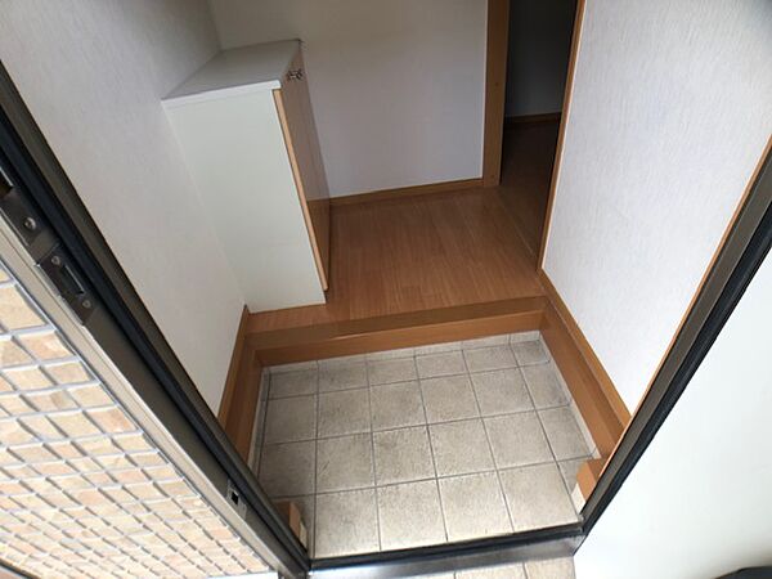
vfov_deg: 49.7
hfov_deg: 63.4
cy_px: 290
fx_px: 624
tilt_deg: -41.6
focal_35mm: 28
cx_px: 386
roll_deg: +7.0
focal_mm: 4
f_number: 1.8
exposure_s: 1/40
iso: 25
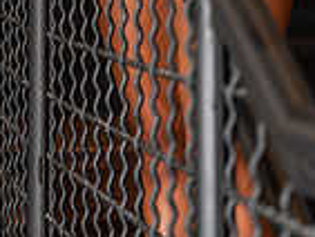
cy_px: -257
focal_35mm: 215
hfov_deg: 9.2
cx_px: 179
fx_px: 1958
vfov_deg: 6.7
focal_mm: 70
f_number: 3.5
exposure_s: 1/100
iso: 100
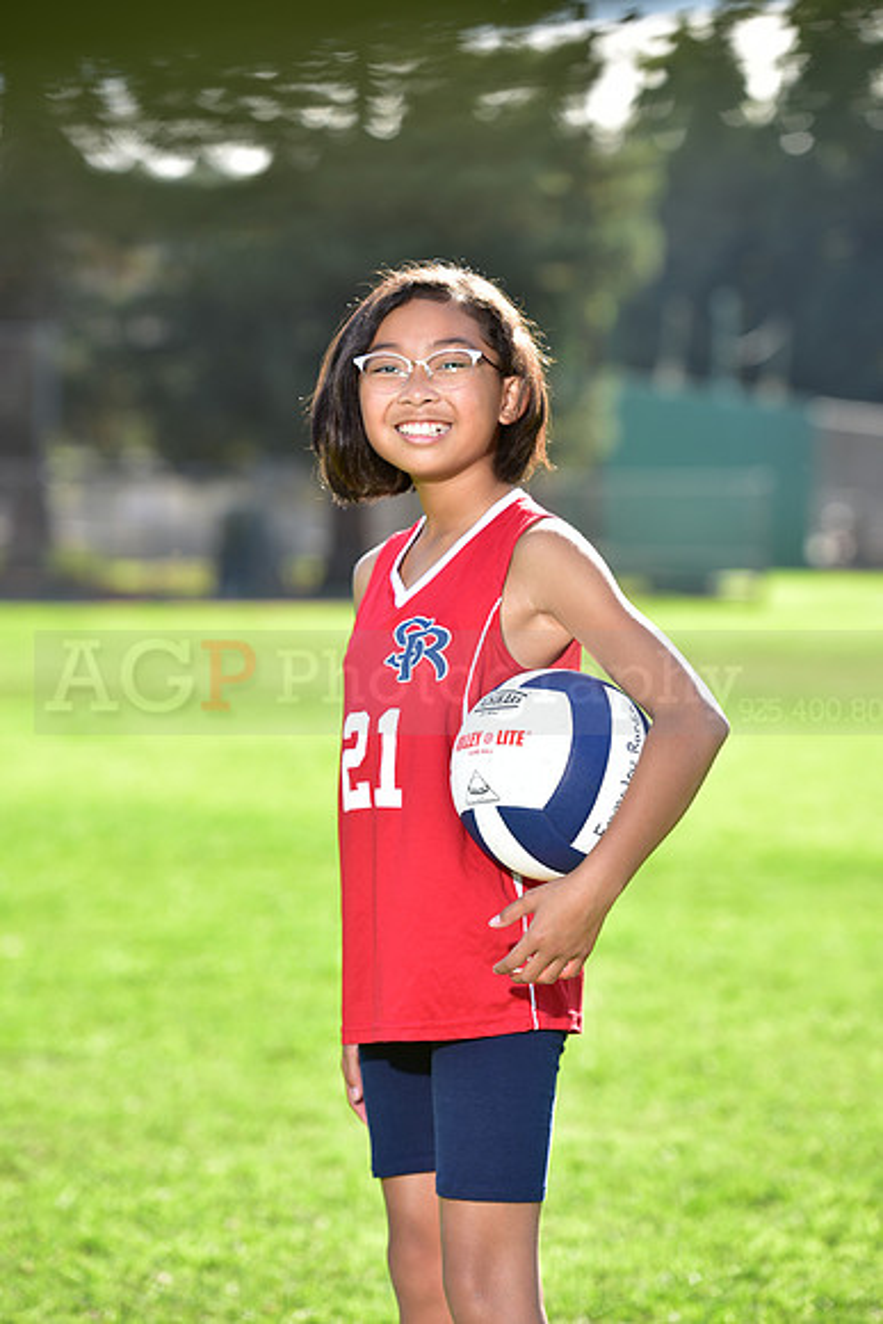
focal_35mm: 135
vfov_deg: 15.2
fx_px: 4964
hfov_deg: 10.2
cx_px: 442
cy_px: 662
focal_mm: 135
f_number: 5.6
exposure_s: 1/200
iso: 80
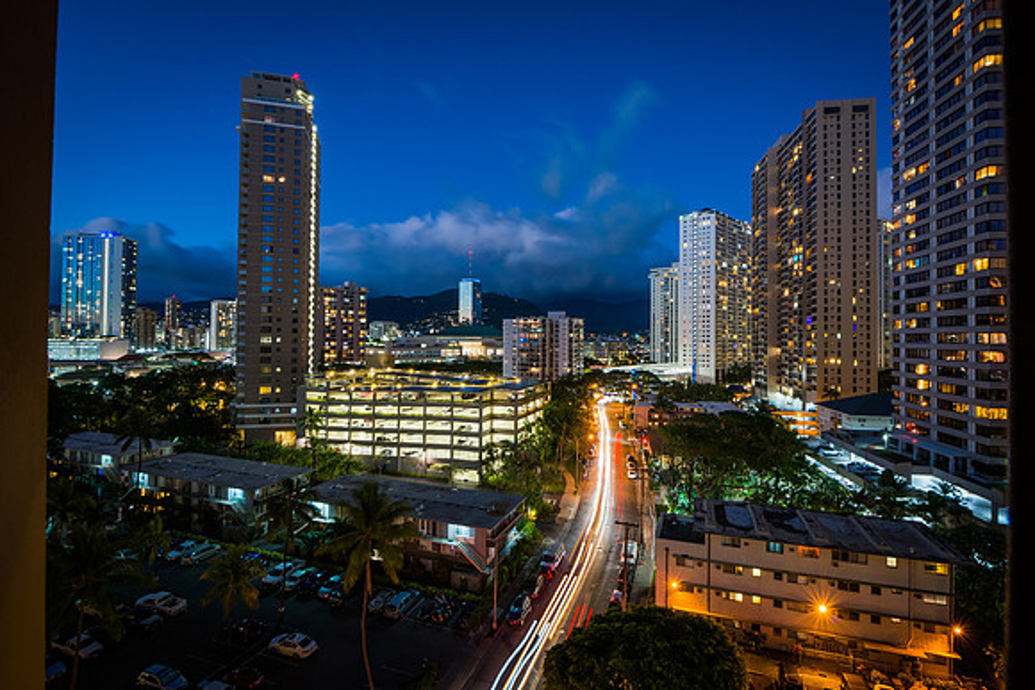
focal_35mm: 17
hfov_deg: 93.3
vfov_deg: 70.5
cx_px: 518
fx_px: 489
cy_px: 345
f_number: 11
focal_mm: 17
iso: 200
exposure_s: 10
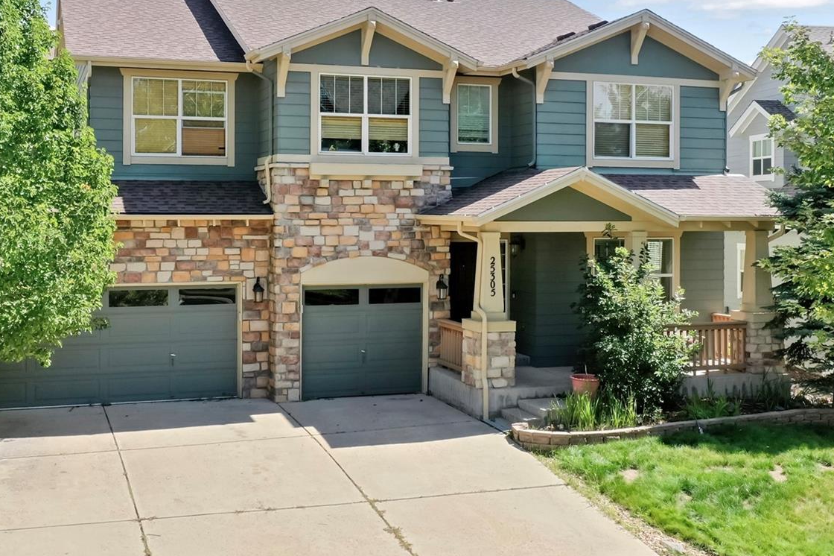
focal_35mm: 40
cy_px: 203
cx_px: 424
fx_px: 926
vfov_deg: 33.2
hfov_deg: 48.5
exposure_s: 1/320
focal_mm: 10.26
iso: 100
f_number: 5.6
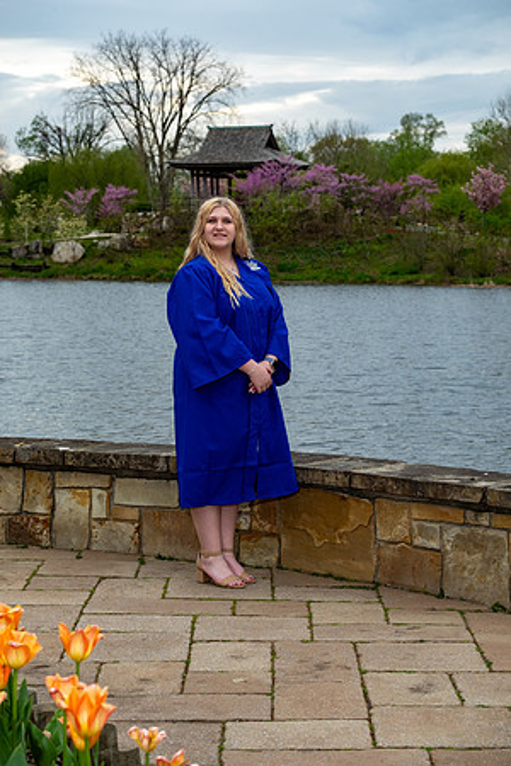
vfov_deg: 27.0
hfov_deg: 18.2
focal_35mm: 75
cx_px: 256
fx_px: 1597
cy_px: 383
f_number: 5
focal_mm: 50
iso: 250
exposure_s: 1/400
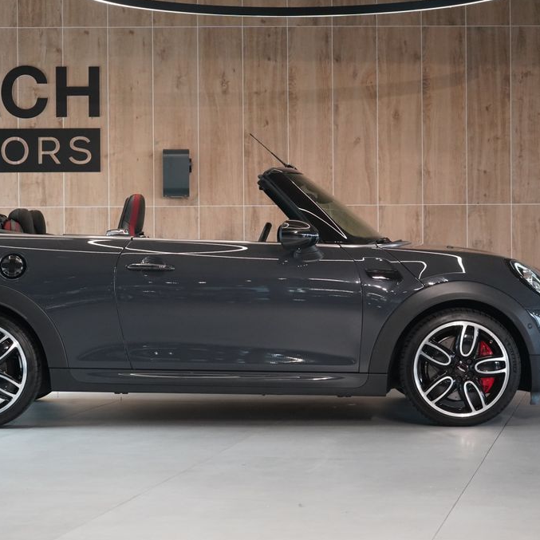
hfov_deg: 19.3
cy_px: 269
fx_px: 1588
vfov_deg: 19.3
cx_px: 238
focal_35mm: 90
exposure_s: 1/160
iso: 5000
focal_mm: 70
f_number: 5.6
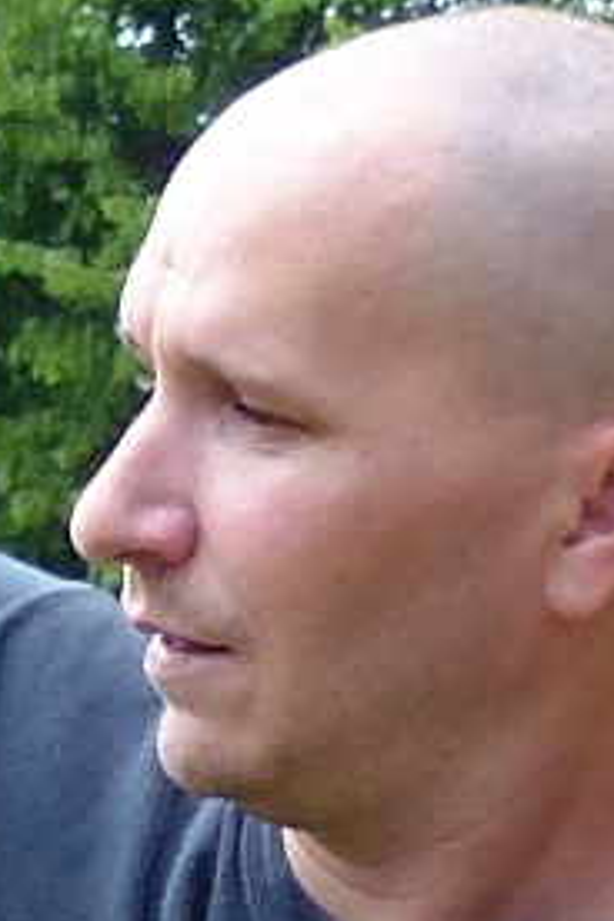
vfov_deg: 3.8
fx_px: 13840
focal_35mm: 541
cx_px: -741
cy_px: 1972
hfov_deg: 2.5
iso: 160
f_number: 2.8
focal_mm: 10.1
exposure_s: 1/500
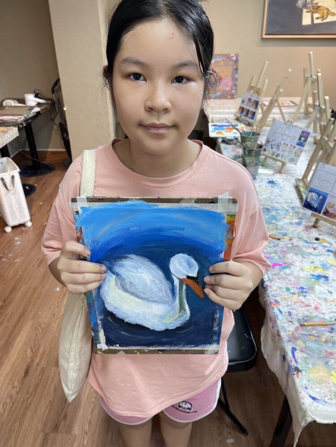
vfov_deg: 69.4
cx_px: 168
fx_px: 324
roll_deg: +0.0
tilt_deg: -31.6
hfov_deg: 54.9
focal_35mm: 25
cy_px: 224
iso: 80
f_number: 1.6
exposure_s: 1/100
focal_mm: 5.1
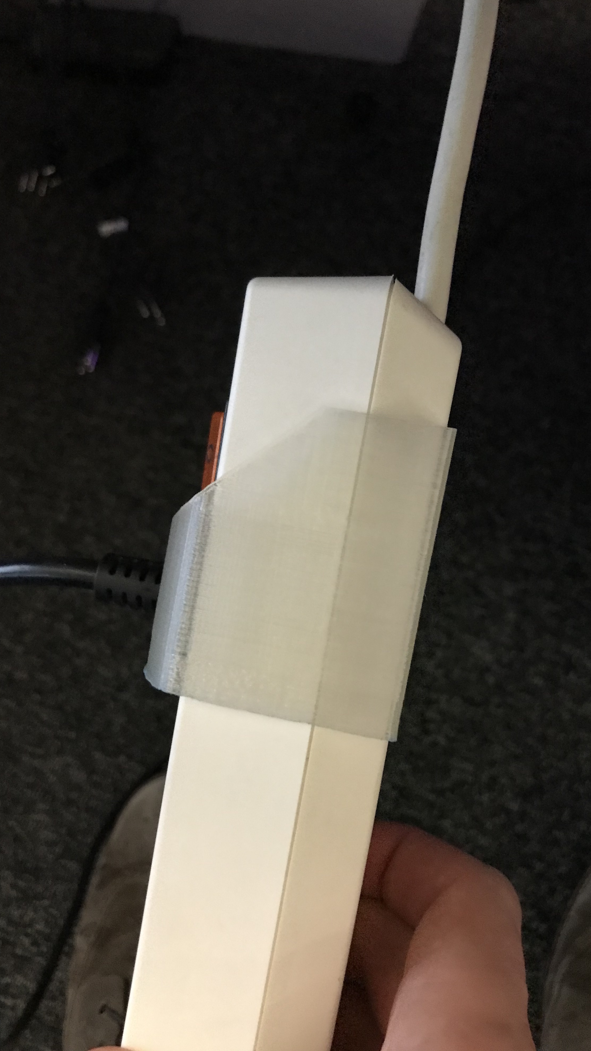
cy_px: 520
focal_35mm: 31
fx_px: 864
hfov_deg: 37.8
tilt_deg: -63.7
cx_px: 312
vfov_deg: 62.6
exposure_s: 1/7
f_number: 1.8
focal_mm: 3.99
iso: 80
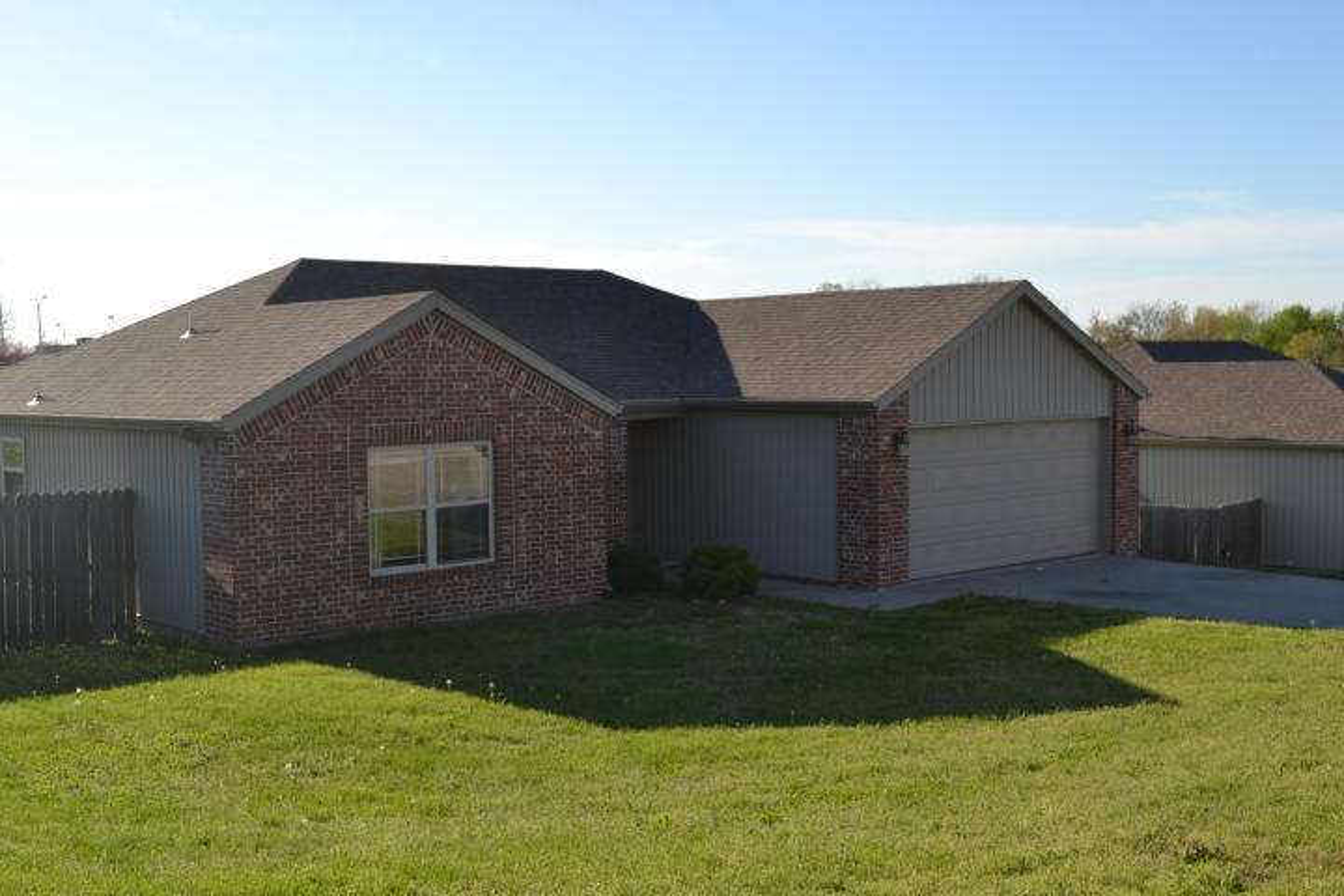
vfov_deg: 31.9
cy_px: 448
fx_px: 1568
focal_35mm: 42
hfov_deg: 46.4
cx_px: 672
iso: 100
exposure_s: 1/200
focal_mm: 28
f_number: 7.1
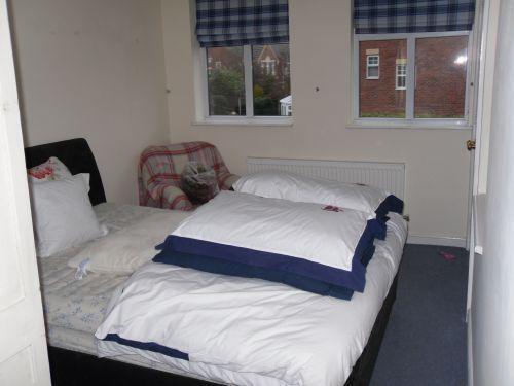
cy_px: 193
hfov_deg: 52.6
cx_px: 257
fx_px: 520
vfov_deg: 40.7
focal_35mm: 35
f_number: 3.5
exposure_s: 1/45
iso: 100
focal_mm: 6.3
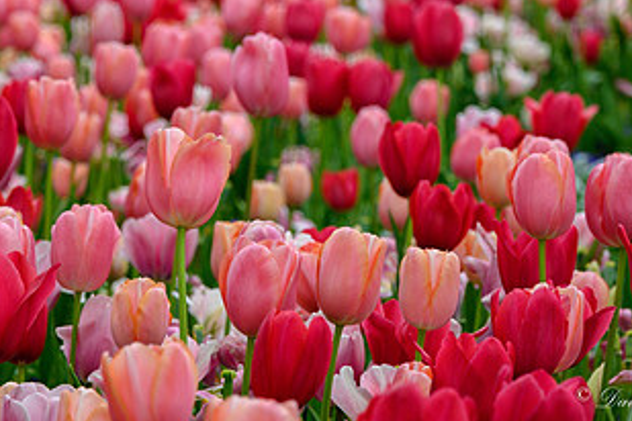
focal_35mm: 291
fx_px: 5108
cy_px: 67
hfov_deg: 7.1
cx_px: 198
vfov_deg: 4.7
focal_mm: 155
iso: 720
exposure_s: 1/250
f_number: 10
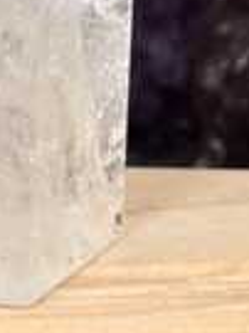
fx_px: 1479
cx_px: 5
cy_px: -99
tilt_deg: -16.5
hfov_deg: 9.6
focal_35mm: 154
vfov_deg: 12.4
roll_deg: -0.6
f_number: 1.6
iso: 200
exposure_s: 1/40
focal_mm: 5.96
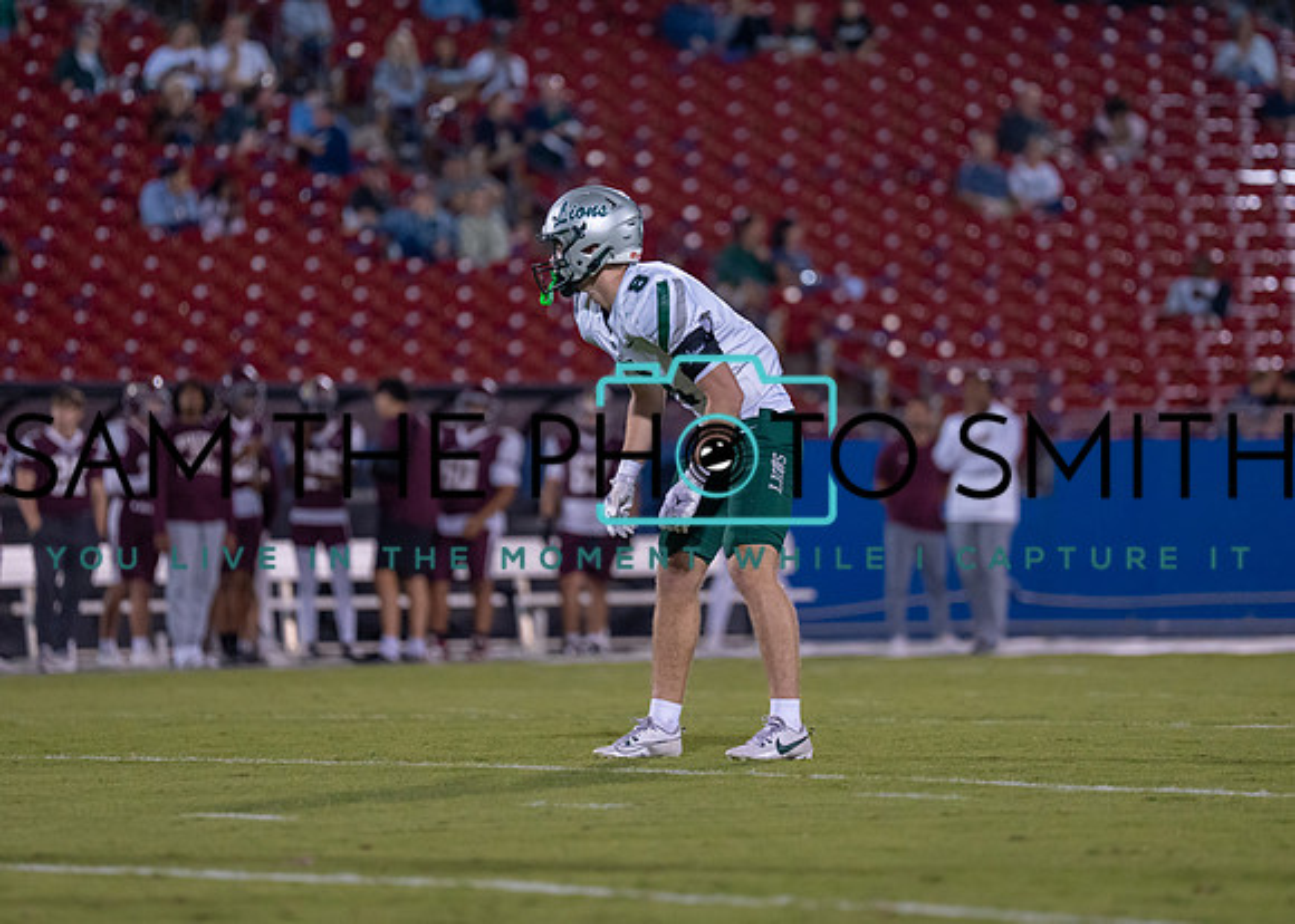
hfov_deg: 7.3
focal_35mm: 274
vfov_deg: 5.2
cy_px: 390
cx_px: 697
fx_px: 10081
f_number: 2.8
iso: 1600
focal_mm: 200
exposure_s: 1/1600
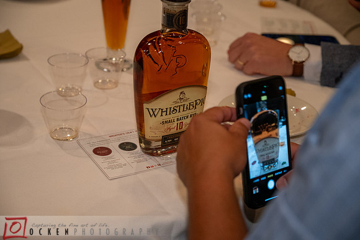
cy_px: 120
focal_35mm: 70
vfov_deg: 19.4
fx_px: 700
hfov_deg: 28.9
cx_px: 180
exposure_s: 1/60
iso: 5000
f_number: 4
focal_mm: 70
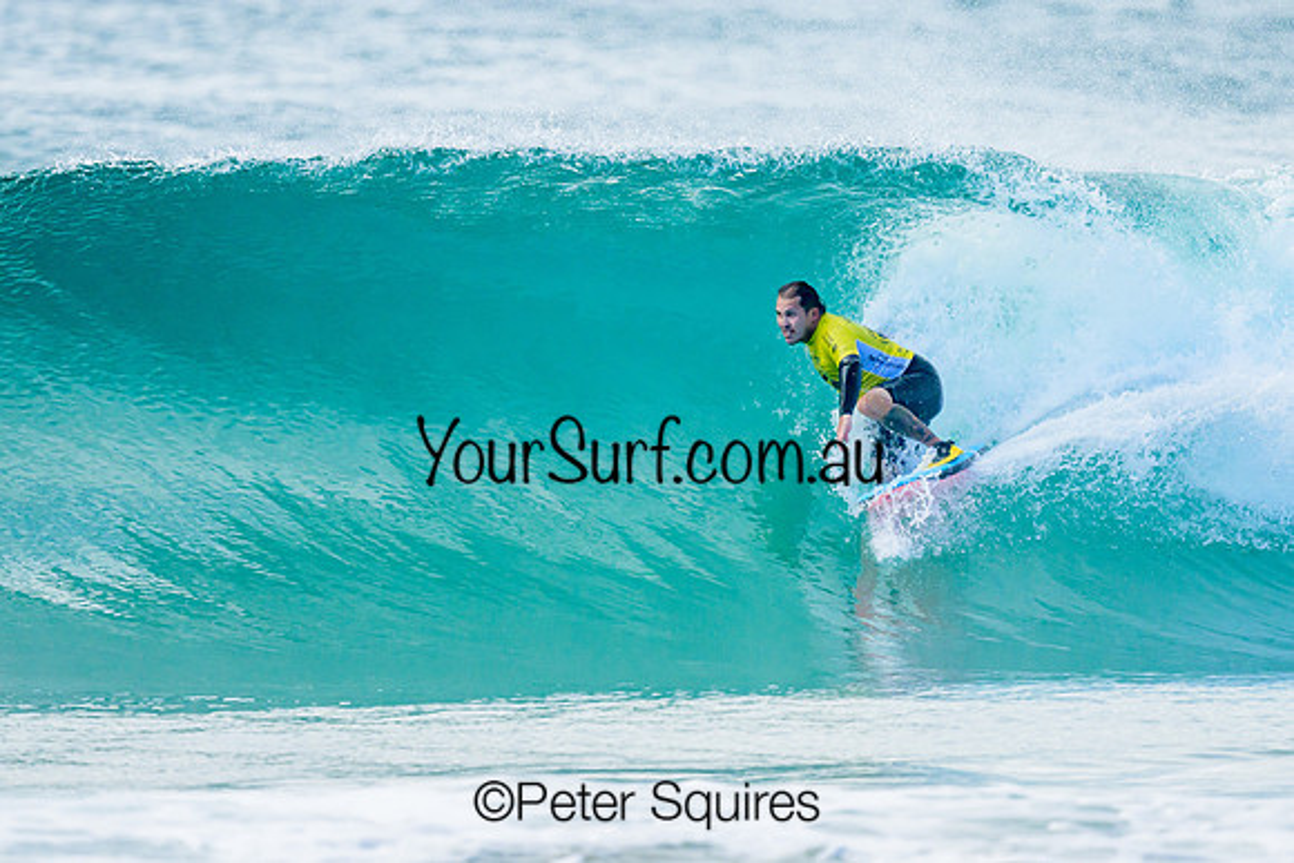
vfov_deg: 1.3
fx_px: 39572
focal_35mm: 1101
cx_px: 672
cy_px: 406
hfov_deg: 1.9
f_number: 6.3
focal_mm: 800
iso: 500
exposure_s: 1/2000
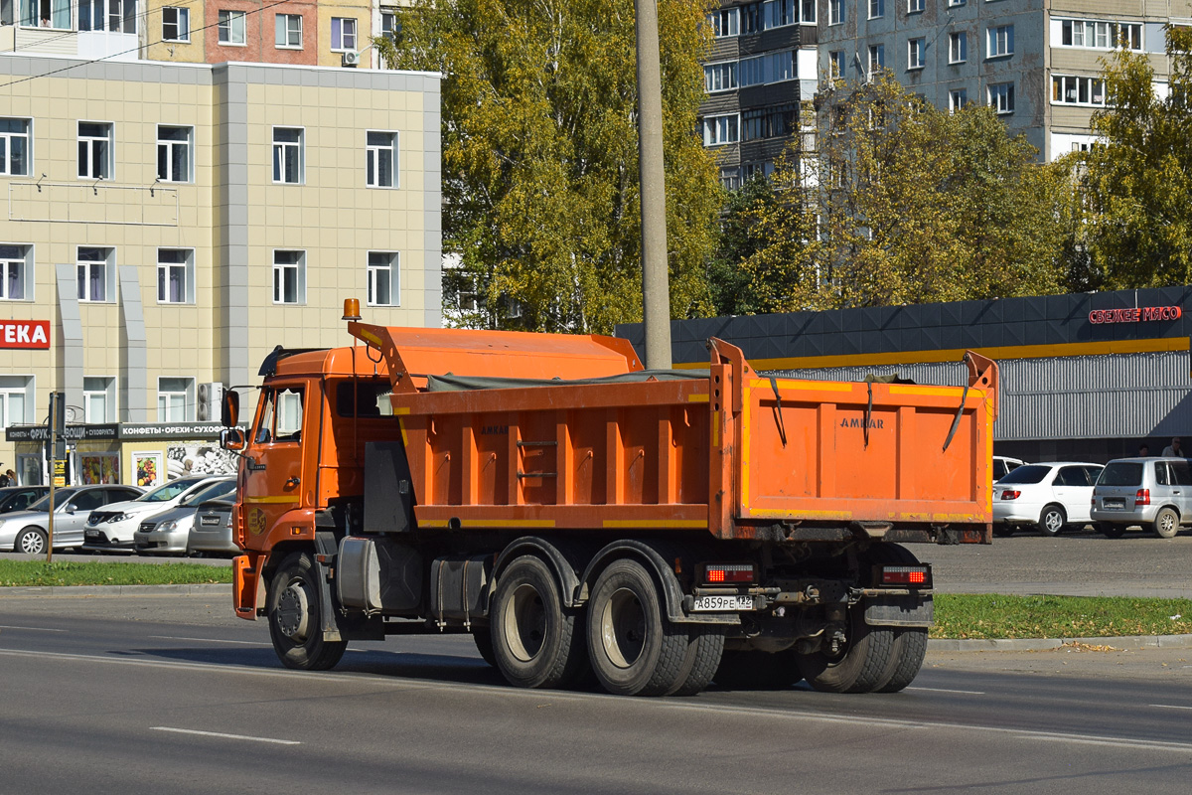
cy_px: 398
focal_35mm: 82
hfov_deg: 24.6
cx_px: 596
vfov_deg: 16.6
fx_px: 2731
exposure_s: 1/1250
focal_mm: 55
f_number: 7.1
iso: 200
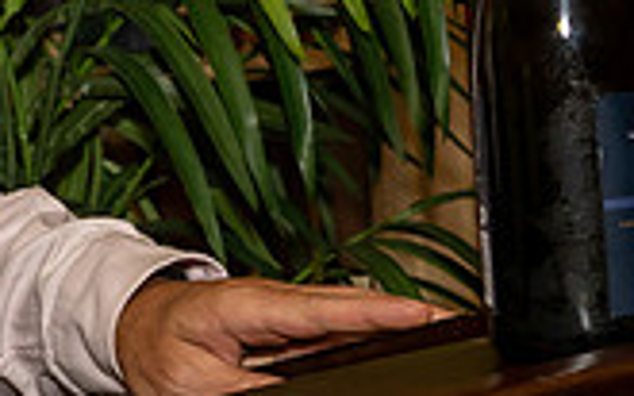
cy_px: -159
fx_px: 4335
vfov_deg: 5.2
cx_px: -281
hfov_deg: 8.2
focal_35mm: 251
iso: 400
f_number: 5.6
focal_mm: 38
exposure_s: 1/250
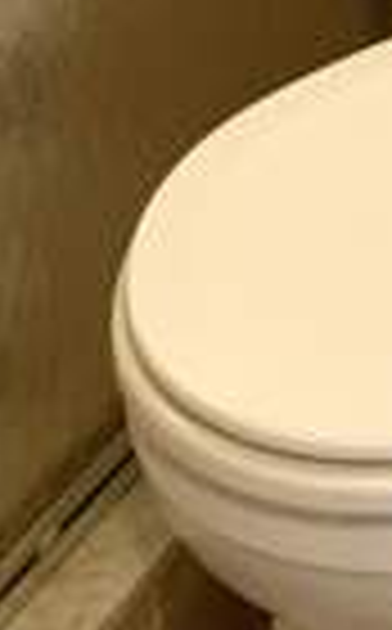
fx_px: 2163
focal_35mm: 126
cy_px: -652
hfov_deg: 10.1
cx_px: 532
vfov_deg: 13.9
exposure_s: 1/60
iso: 160
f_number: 1.8
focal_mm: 4.25
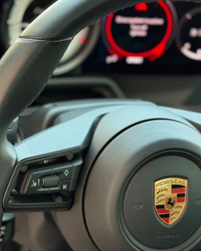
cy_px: 132
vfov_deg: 17.3
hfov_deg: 13.7
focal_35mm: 111
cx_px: -4
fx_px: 825
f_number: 1.78
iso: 200
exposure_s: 1/179
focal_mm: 6.76
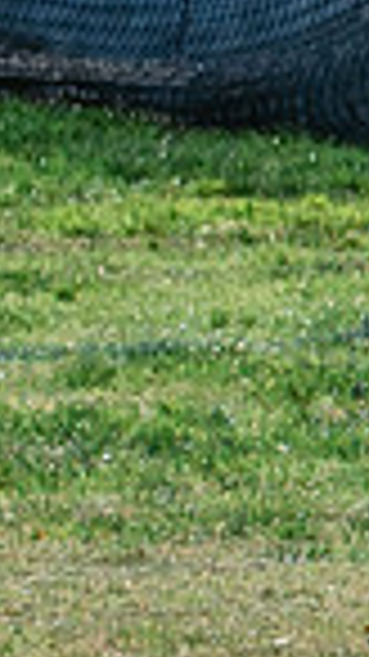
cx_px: -1630
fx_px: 42457
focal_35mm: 2438
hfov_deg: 0.5
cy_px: 381
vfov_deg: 0.9
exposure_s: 1/1600
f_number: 5
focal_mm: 200
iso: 250
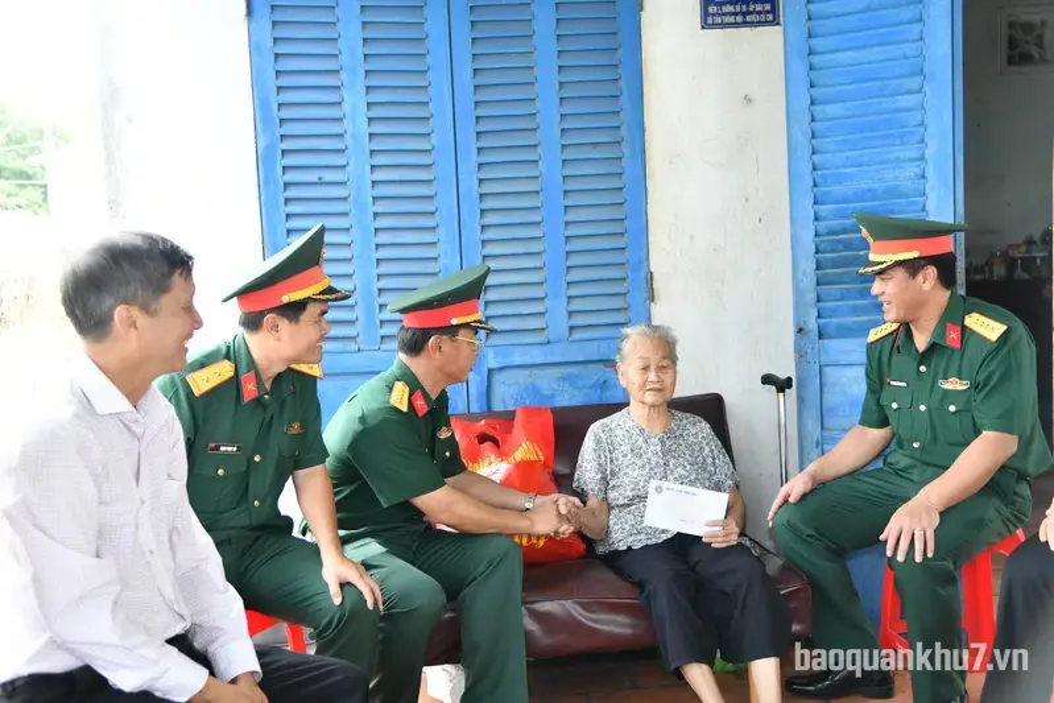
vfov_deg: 33.4
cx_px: 527
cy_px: 352
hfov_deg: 48.5
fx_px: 1171
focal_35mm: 40
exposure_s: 1/80
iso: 400
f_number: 4
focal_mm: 40
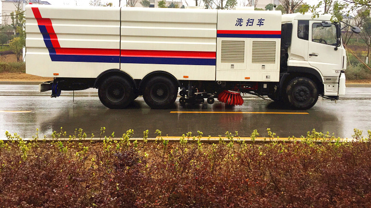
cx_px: 186
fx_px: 315
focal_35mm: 32
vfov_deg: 36.4
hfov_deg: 61.0
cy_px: 78
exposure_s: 1/1041
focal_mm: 4.15
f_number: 2.2
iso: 32
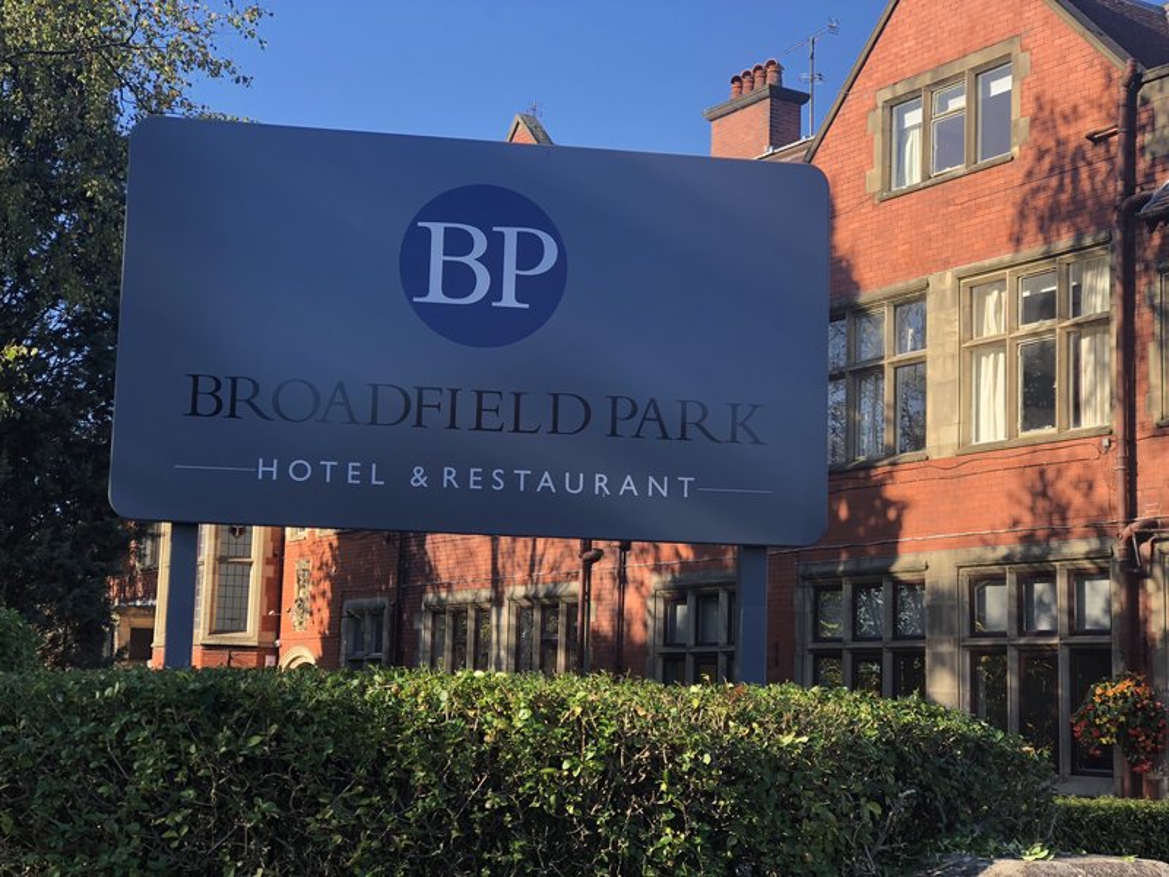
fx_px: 1925
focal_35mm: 57
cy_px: 438
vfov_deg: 25.7
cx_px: 584
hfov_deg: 33.8
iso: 20
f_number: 2.8
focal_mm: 6.6
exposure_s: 1/169
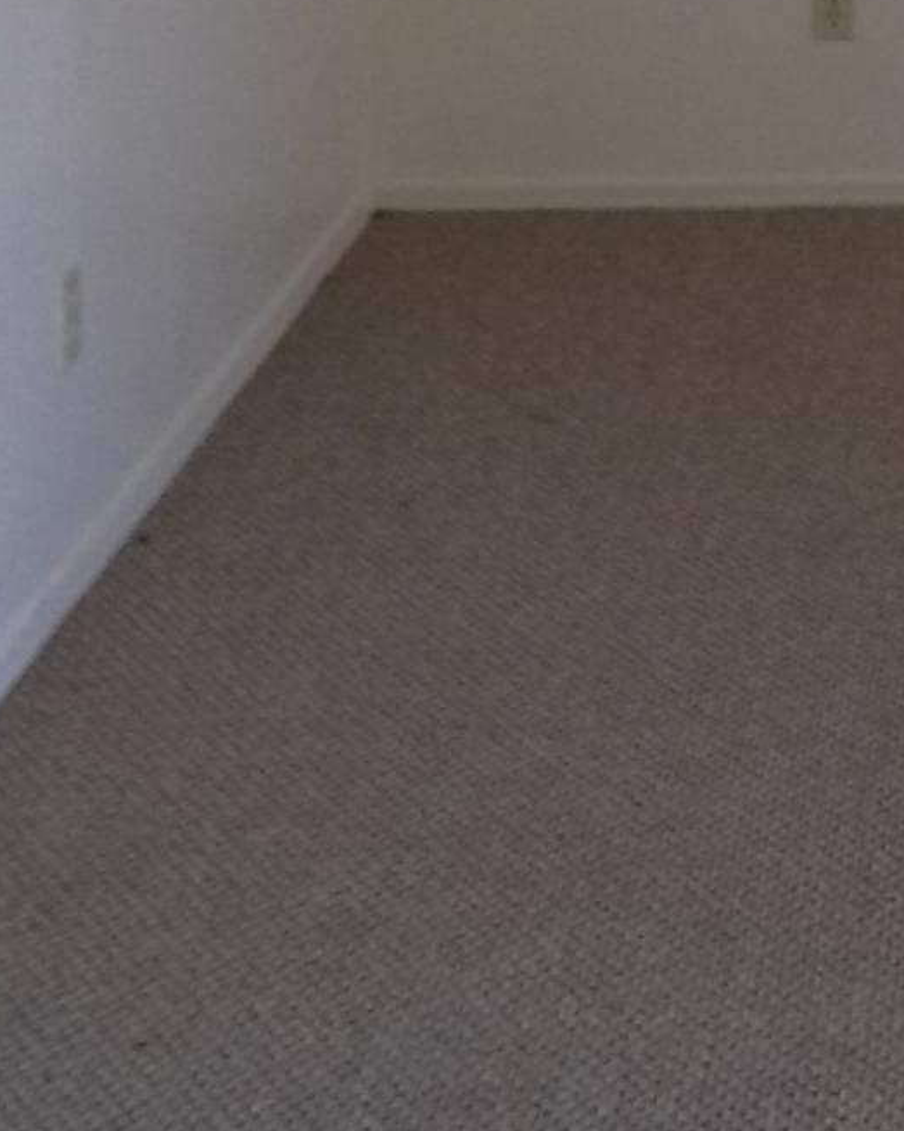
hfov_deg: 13.3
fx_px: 3445
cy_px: -377
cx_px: 1689
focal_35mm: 103
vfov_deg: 17.4
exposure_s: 1/40
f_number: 3.1
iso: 80
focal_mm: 4
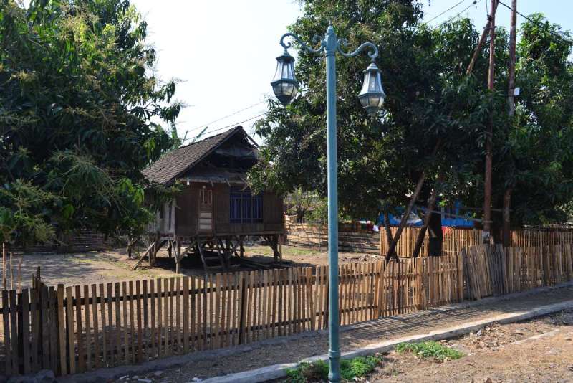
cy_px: 192
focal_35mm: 29
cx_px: 286
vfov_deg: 45.0
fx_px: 462
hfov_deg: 63.6
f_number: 8
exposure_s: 1/250
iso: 250
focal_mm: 29
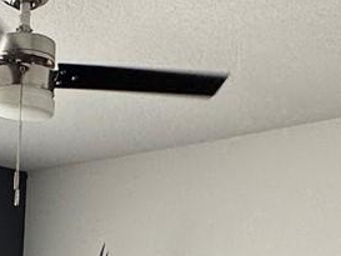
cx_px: 6
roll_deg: -3.1
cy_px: 478
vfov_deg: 15.2
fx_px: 808
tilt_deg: -9.7
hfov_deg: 22.9
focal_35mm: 82
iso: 64
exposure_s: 1/99
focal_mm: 2.22
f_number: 2.2
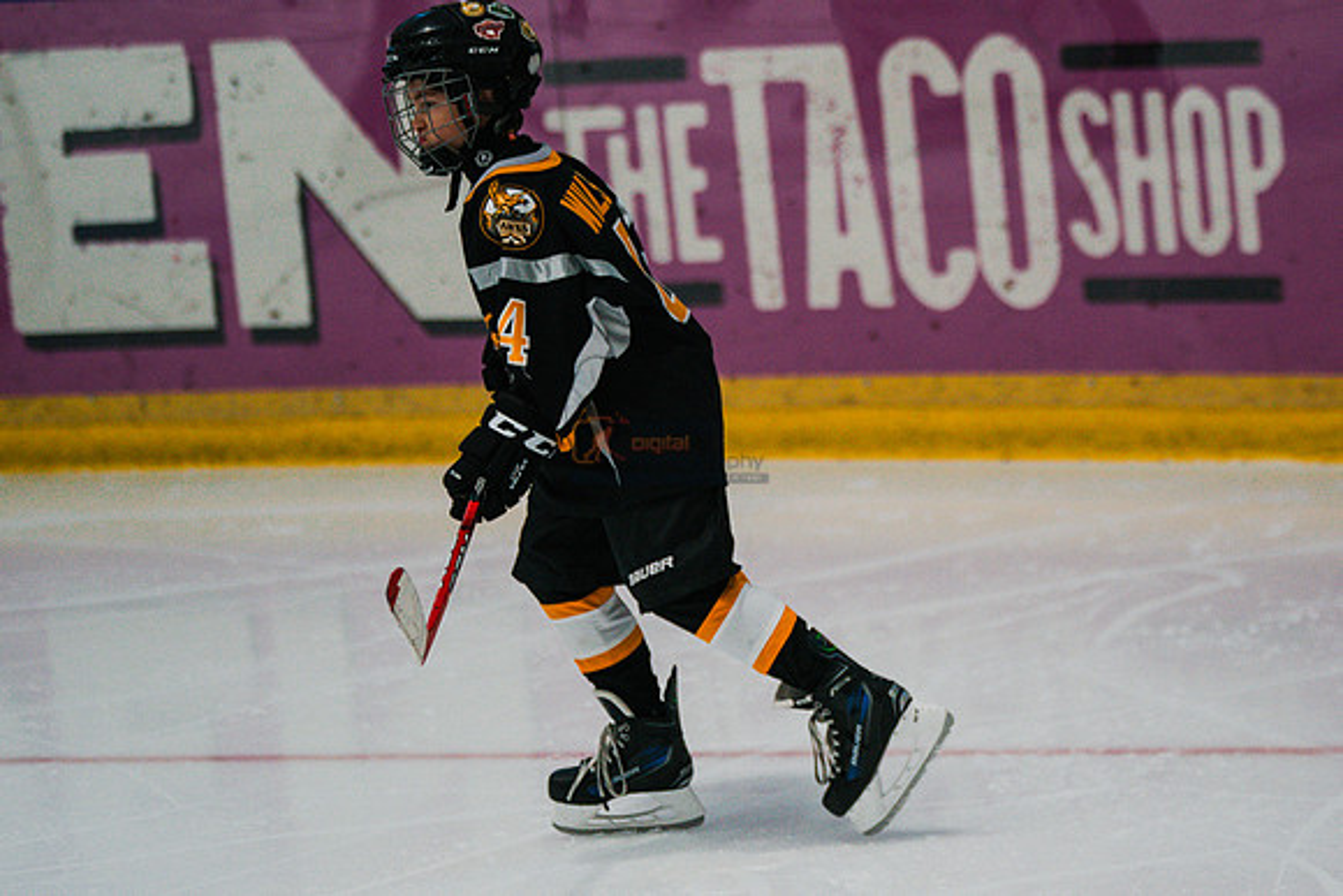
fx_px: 8478
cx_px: 813
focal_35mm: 227
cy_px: 520
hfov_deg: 9.1
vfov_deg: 6.1
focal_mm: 176
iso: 3200
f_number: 3.2
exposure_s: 1/1600
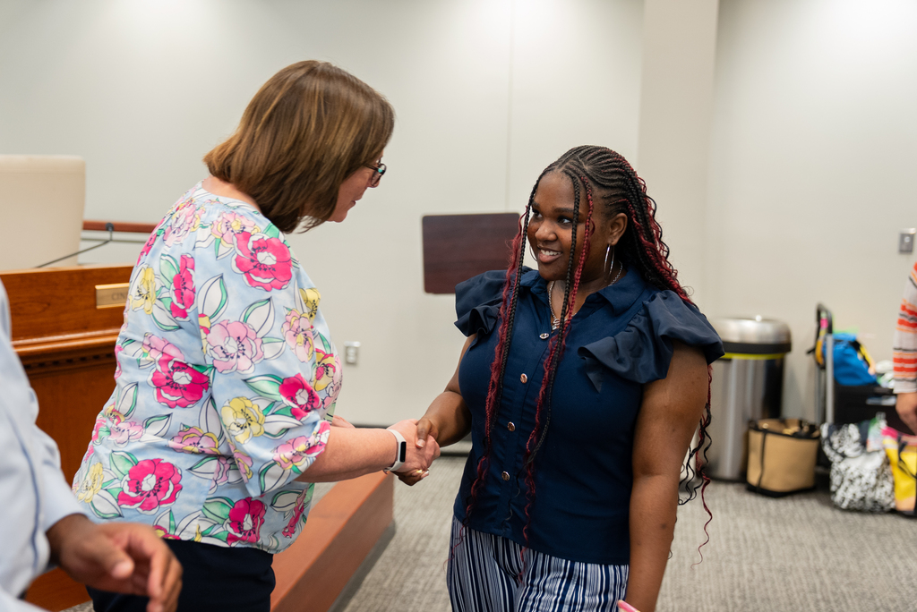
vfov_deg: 28.7
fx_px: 1198
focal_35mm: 47
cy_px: 306
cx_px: 458
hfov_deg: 41.9
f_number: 2.8
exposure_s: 1/125
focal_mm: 47
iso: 2000
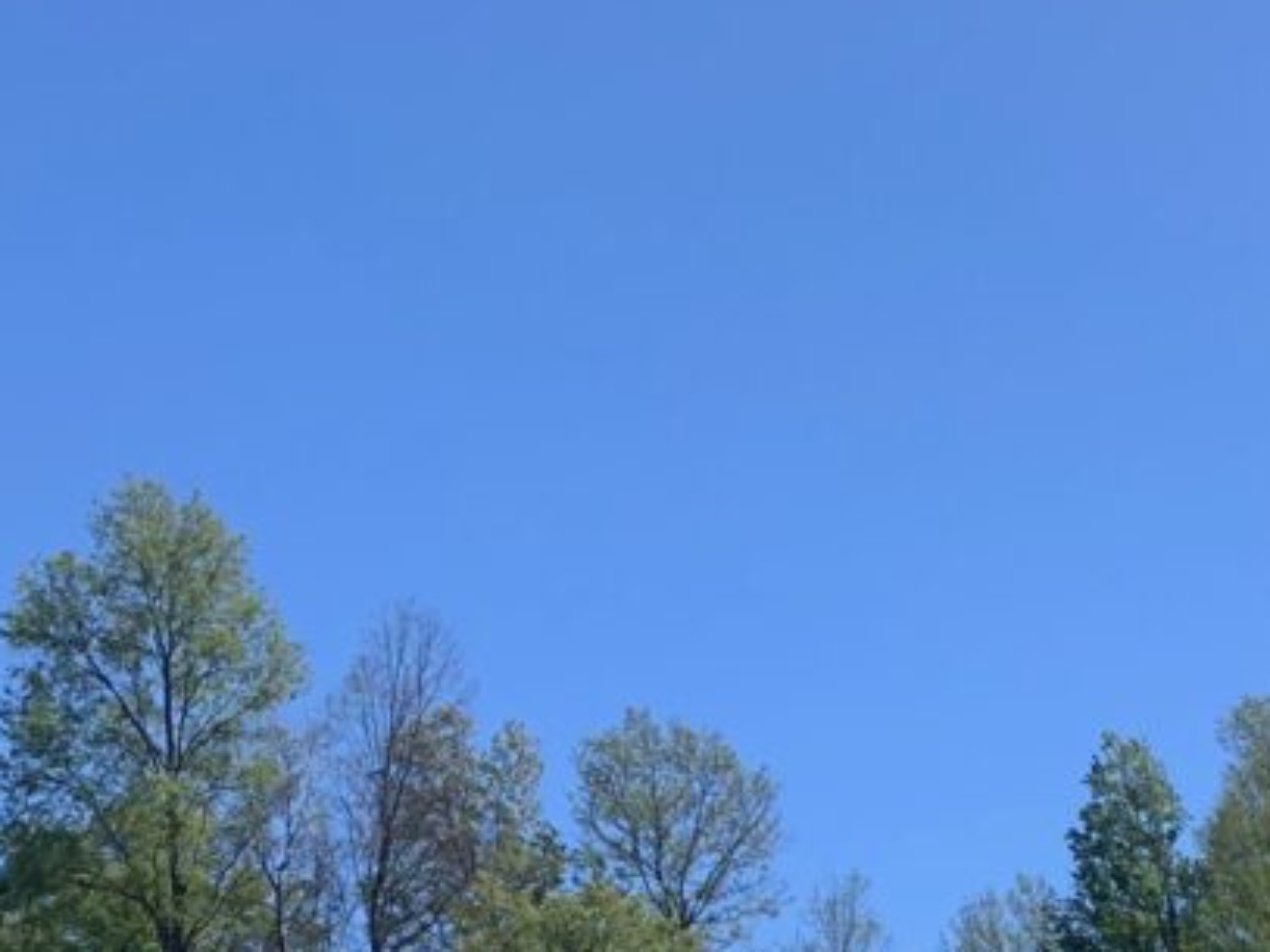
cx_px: 1520
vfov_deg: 16.1
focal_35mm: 83
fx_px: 3044
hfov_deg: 21.8
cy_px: 1465
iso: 25
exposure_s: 1/2208
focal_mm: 4.25
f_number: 1.8
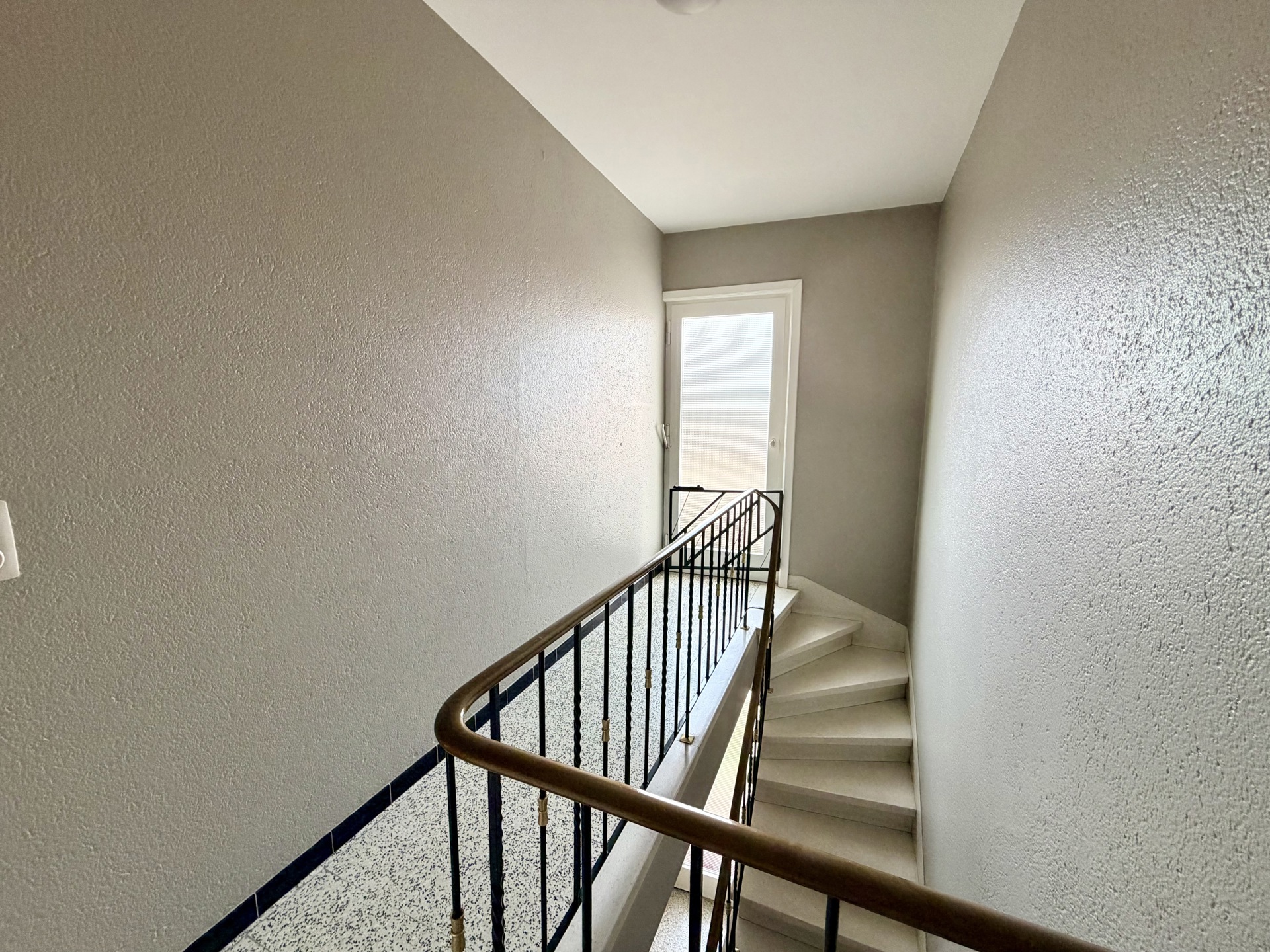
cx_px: 635
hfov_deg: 102.1
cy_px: 476
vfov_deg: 85.7
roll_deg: +0.3
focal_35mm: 14
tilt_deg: -7.7
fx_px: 514
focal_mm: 2.22
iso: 250
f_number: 2.2
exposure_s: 1/121
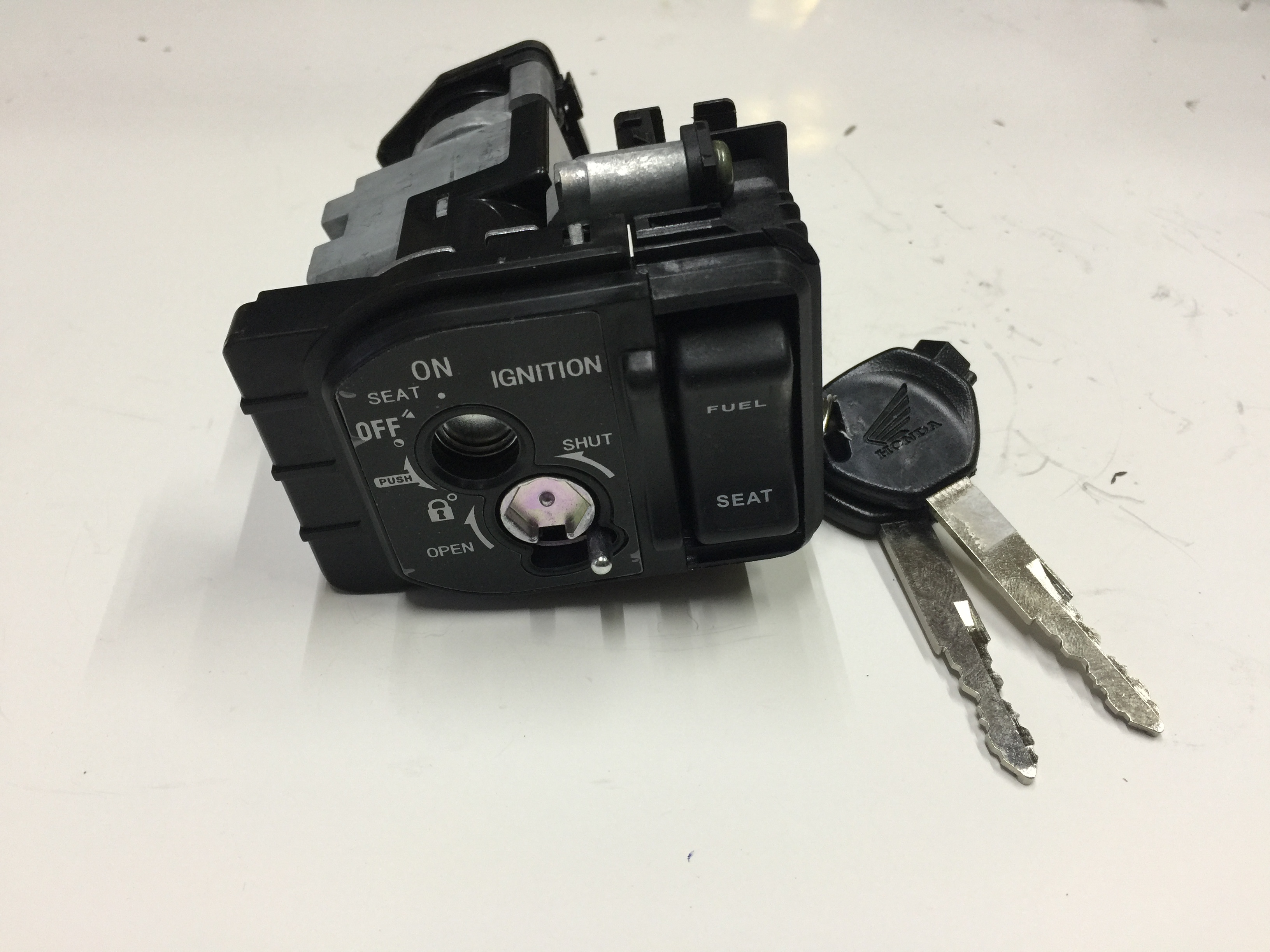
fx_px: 1064
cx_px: 635
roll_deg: -3.9
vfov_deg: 48.2
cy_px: 476
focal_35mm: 29
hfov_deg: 61.7
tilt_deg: -43.2
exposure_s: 1/17
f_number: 2.2
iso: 80
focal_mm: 4.15
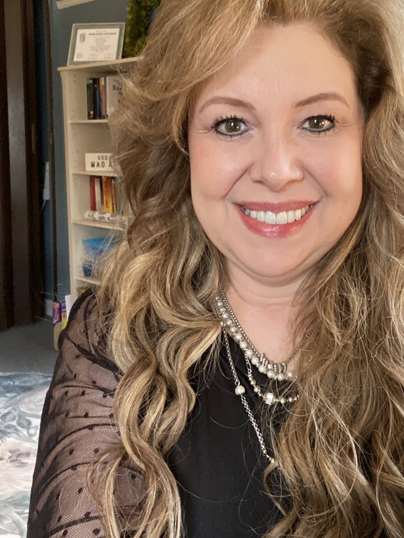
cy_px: 202
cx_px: 265
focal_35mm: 40
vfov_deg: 46.4
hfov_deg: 35.6
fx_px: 622
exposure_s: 1/40
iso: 320
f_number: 2.2
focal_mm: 2.71
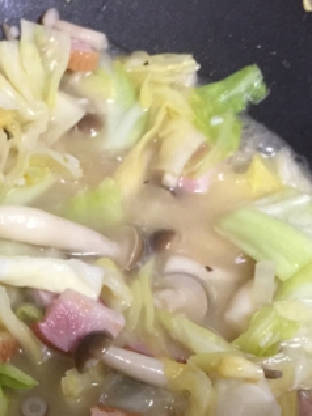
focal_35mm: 73
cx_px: 12
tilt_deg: -56.9
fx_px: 878
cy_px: 345
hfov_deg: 19.6
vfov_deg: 26.1
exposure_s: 1/15
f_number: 2.2
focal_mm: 4.15
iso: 125
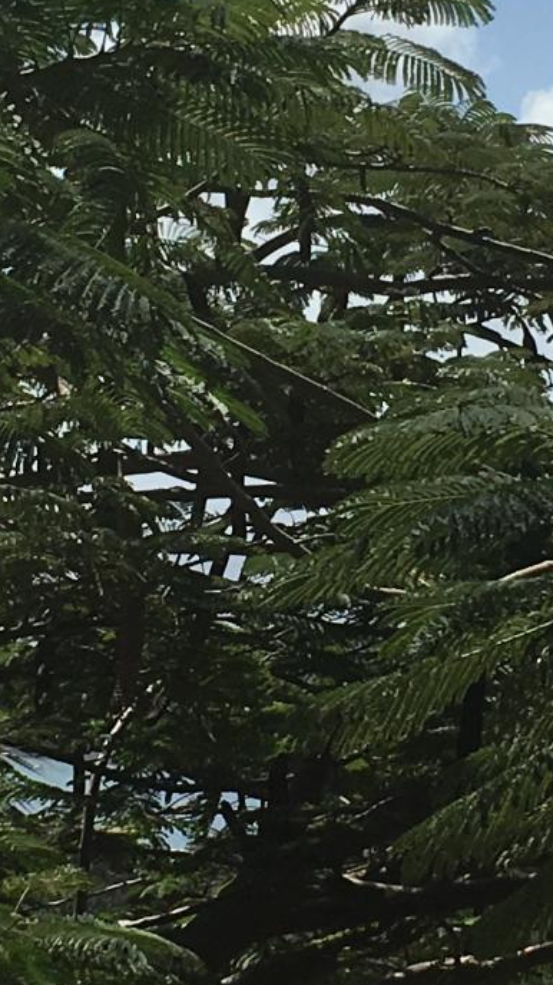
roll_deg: -2.5
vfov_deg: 15.5
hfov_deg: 8.8
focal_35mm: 138
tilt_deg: +2.6
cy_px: 314
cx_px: 374
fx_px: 3601
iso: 25
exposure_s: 1/3497
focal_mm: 4.15
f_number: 2.2
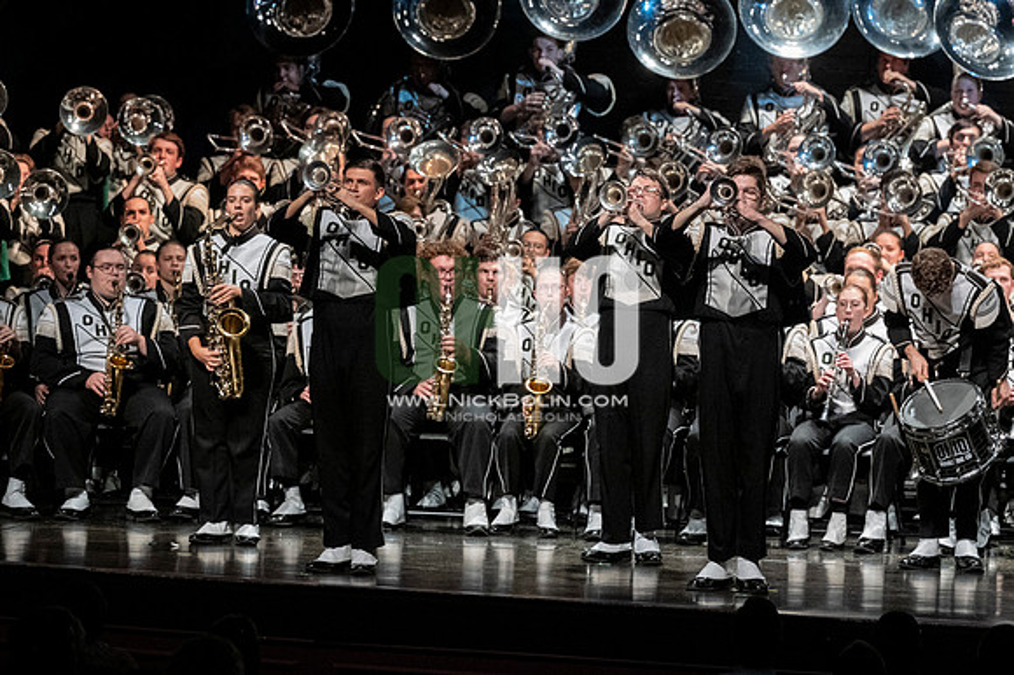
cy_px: 338
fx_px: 5911
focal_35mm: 210
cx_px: 507
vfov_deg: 6.5
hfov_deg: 9.8
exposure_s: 1/500
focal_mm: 140
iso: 4000
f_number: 4
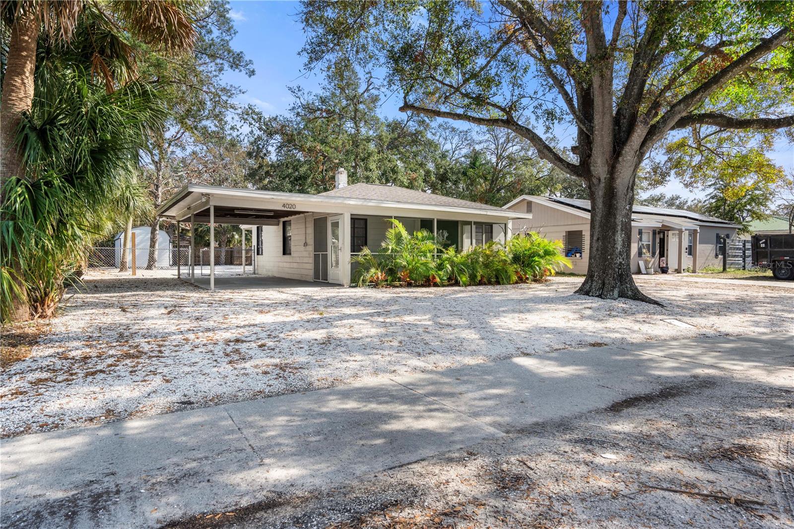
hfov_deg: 81.2
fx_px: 463
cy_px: 264
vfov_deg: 59.5
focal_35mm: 21
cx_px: 397
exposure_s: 1/100
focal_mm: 21
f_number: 8
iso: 250
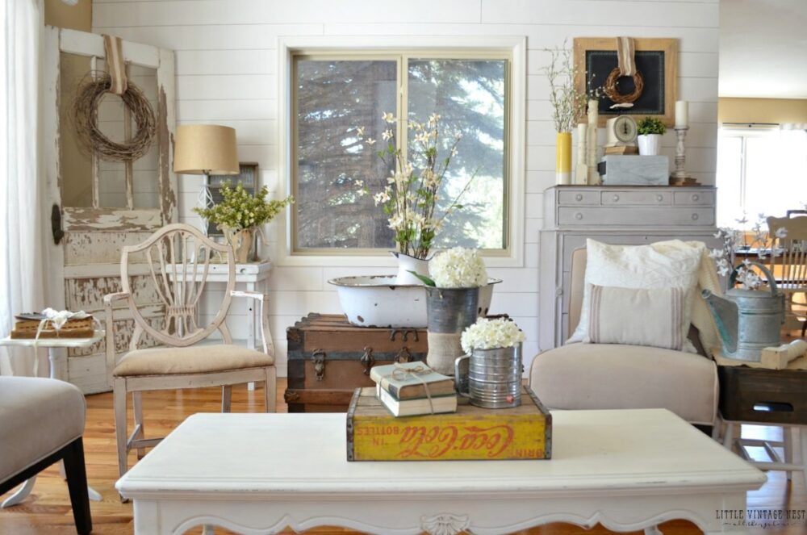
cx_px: 404
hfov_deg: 62.0
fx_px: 671
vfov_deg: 43.5
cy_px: 268
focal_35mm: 30
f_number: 4
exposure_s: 1/60
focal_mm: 20
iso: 320
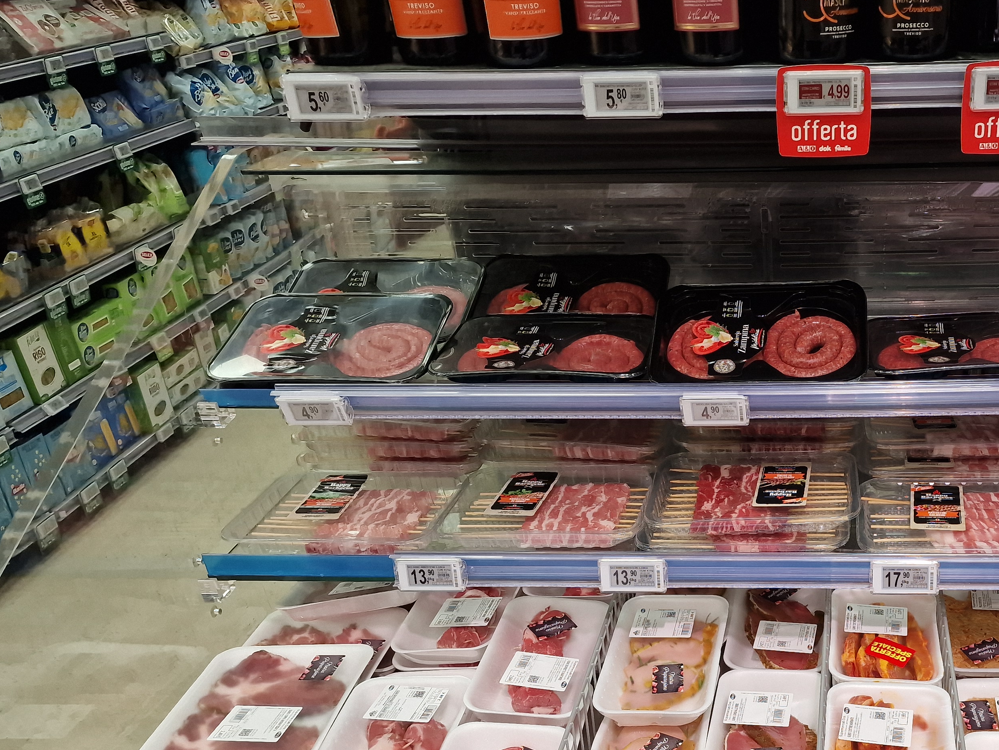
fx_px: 1068
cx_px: 796
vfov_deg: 38.0
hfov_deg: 47.5
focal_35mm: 37
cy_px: 533
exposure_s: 1/187
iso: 50
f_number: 1.8
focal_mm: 6.4
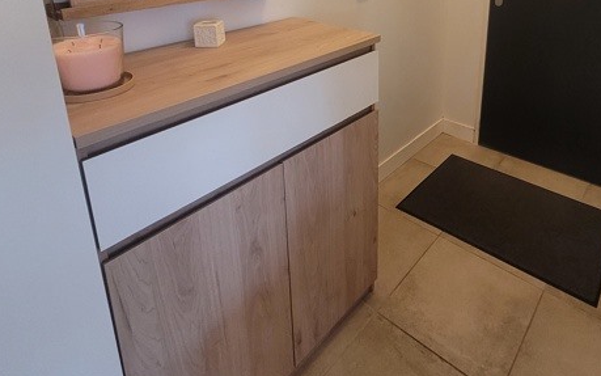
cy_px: 29
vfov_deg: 45.6
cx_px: 386
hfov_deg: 73.1
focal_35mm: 24
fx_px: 393
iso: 320
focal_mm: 1.74
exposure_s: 1/50
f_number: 2.2
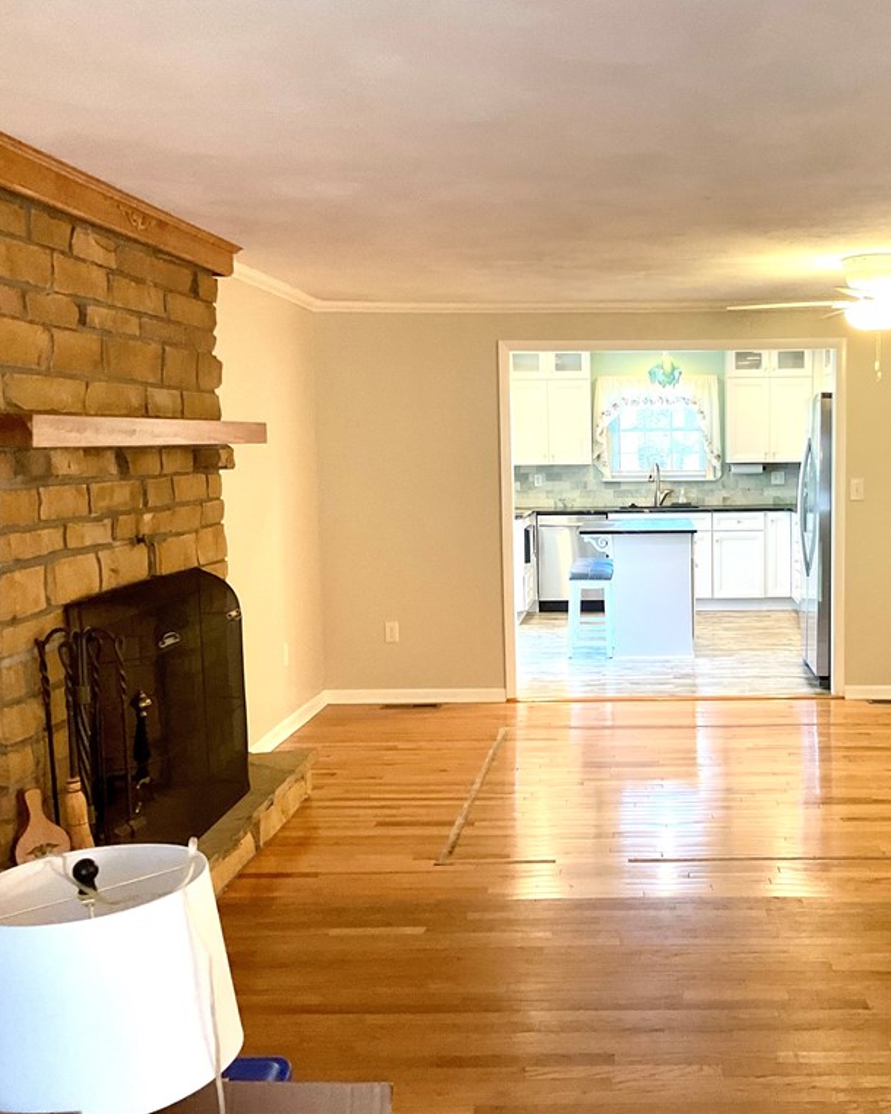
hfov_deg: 38.3
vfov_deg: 47.9
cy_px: 555
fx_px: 1253
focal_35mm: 38
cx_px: 644
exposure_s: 1/60
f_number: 1.8
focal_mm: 3
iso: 100
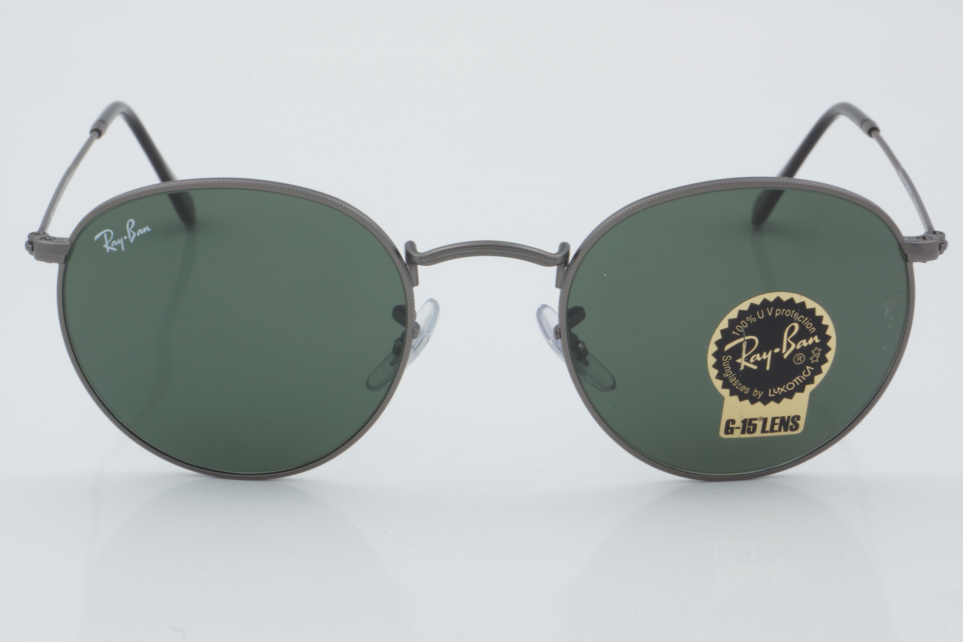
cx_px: 482
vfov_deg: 16.6
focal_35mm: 82
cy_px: 321
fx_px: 2207
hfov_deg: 24.6
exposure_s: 1/4
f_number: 32
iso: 100
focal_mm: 55
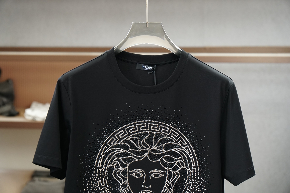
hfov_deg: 24.2
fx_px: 677
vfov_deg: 16.3
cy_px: 96
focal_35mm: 84
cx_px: 145
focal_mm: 56
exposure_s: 1/125
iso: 1000
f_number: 3.5
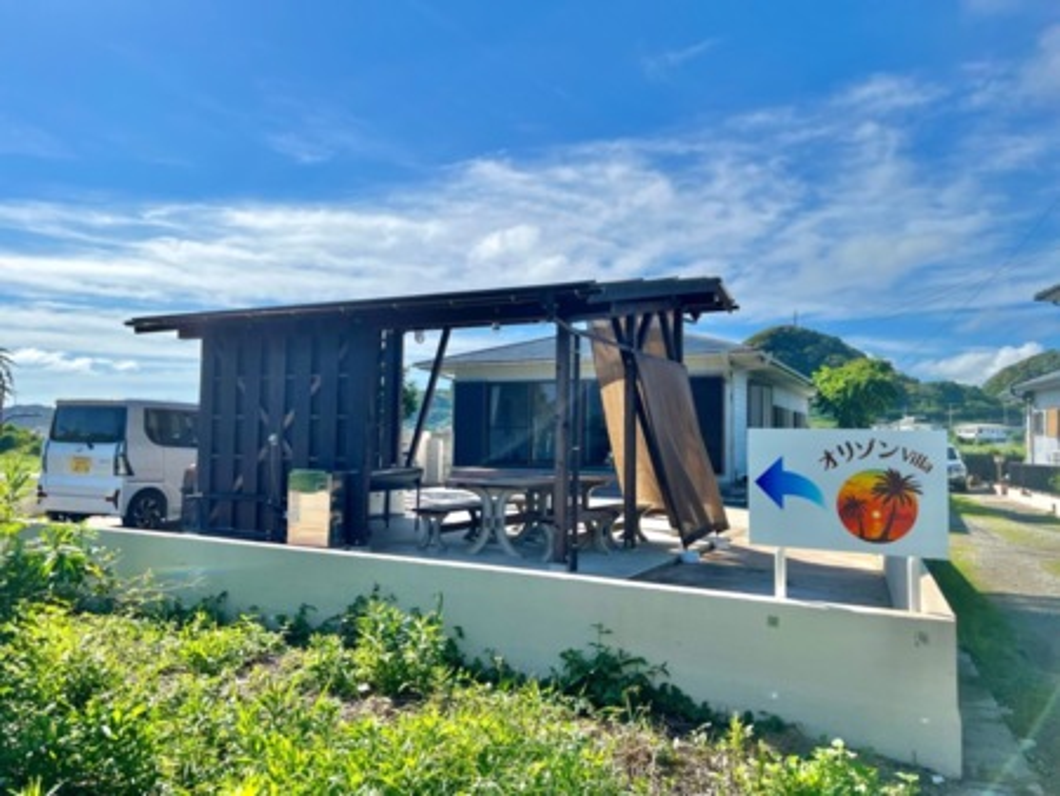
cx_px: 530
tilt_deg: +2.7
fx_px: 797
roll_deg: -0.5
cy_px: 398
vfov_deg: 53.1
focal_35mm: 26
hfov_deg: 67.3
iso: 50
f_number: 1.5
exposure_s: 1/8696
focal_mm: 5.7
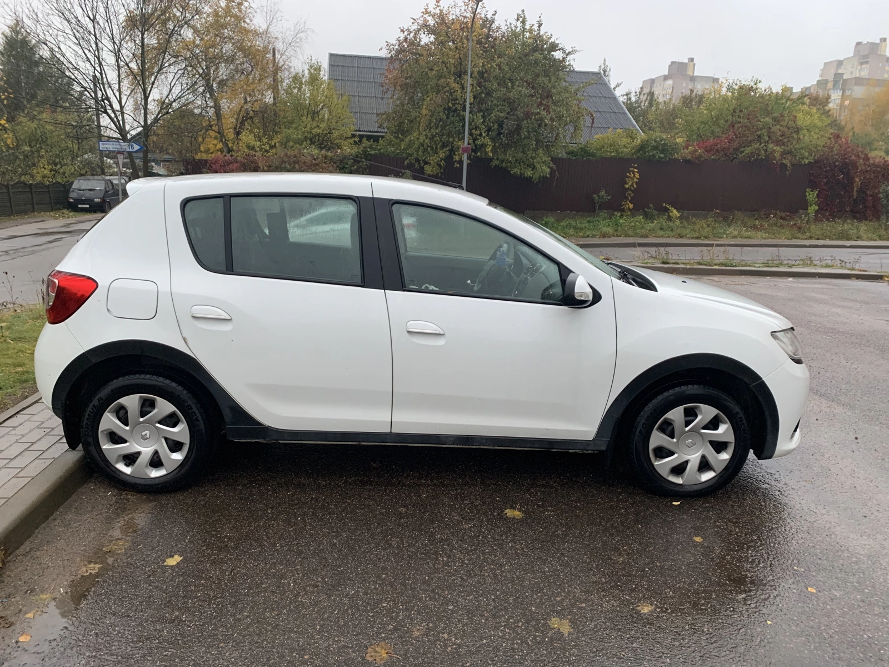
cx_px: 444
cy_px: 334
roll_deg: -2.4
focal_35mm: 26
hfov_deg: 67.3
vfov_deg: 53.1
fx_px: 668
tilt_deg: -11.5
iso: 200
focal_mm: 4.25
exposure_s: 1/60
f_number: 1.8
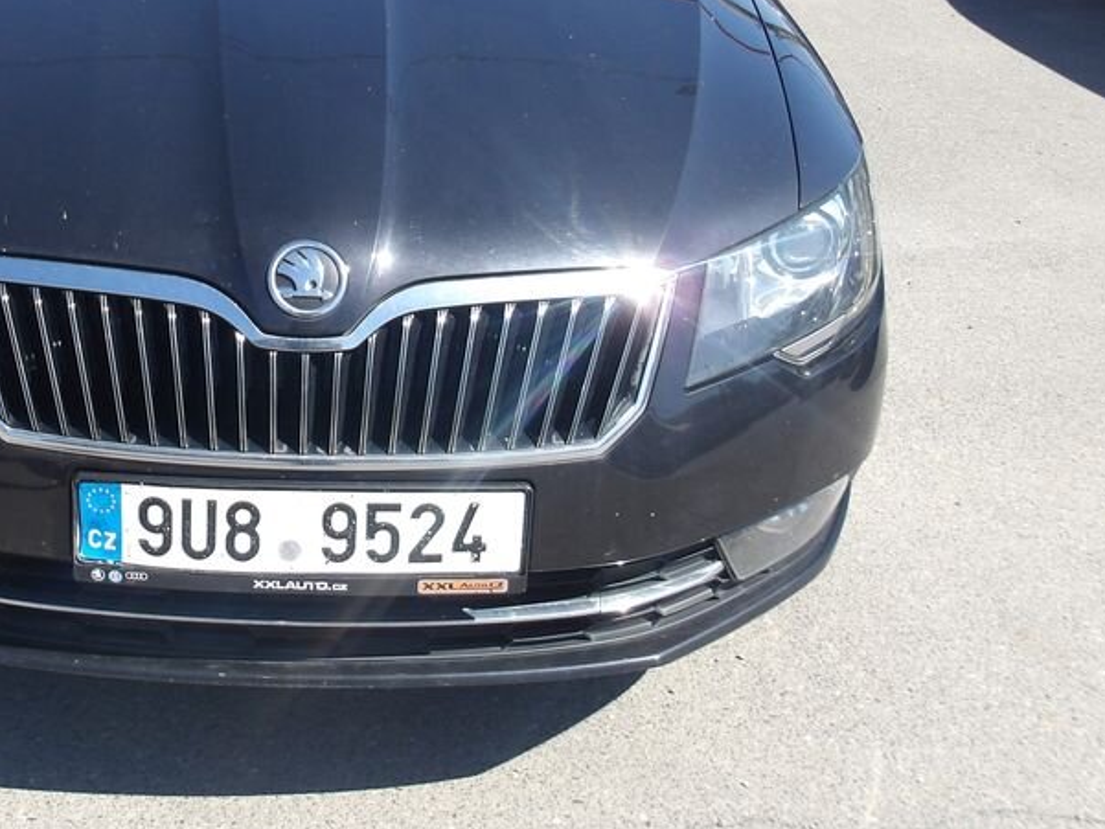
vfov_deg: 30.8
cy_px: 171
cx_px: 248
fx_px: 1469
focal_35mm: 46
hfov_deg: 39.9
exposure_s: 1/696
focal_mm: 4.9
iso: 100
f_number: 3
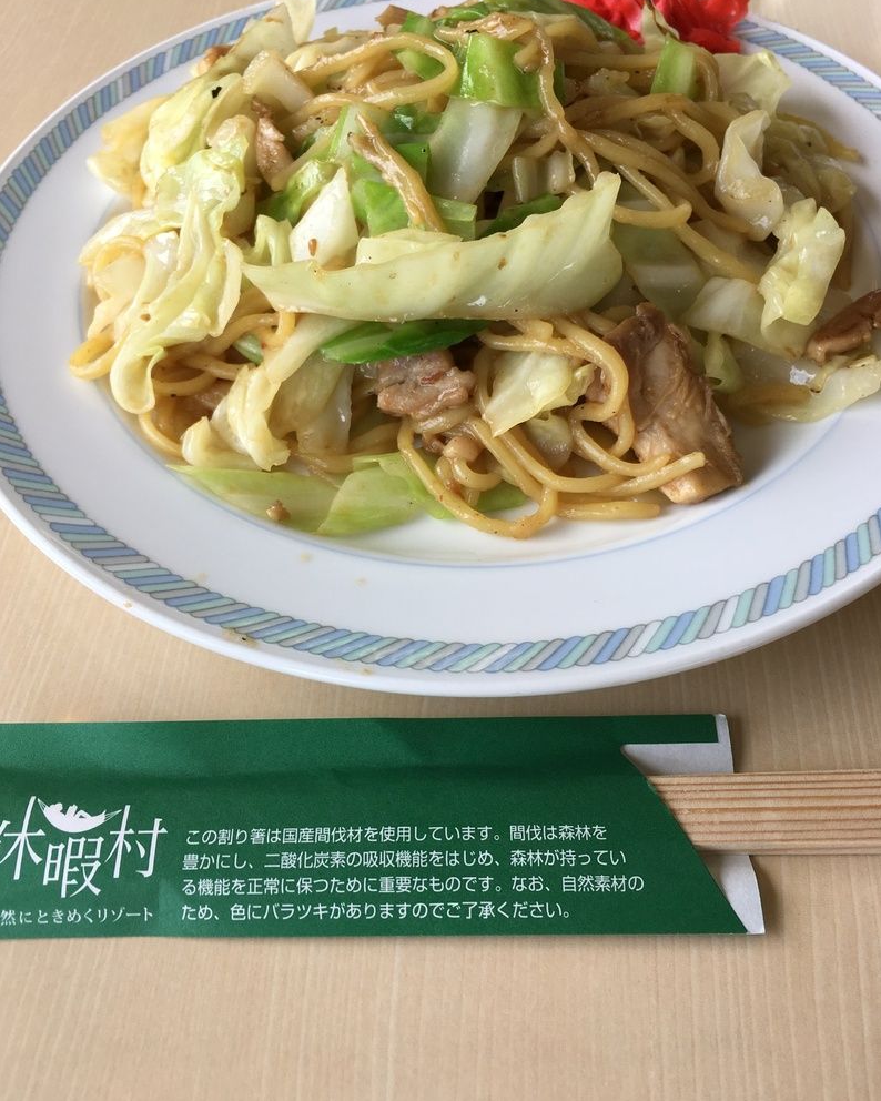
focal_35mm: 31
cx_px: 433
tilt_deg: -53.4
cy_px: 519
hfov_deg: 47.1
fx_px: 1010
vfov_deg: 57.1
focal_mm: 4.15
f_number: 2.2
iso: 25
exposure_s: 1/188
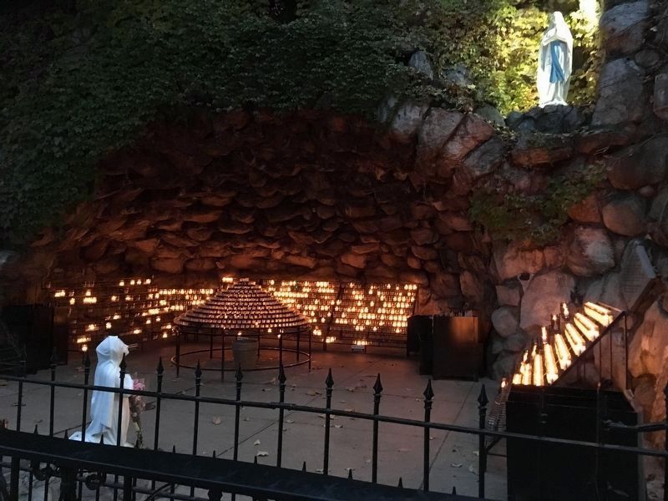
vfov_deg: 48.2
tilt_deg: +2.6
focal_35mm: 29
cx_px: 334
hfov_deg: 61.7
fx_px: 560
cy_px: 250
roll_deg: -1.6
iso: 320
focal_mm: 4.15
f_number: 2.2
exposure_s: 1/15
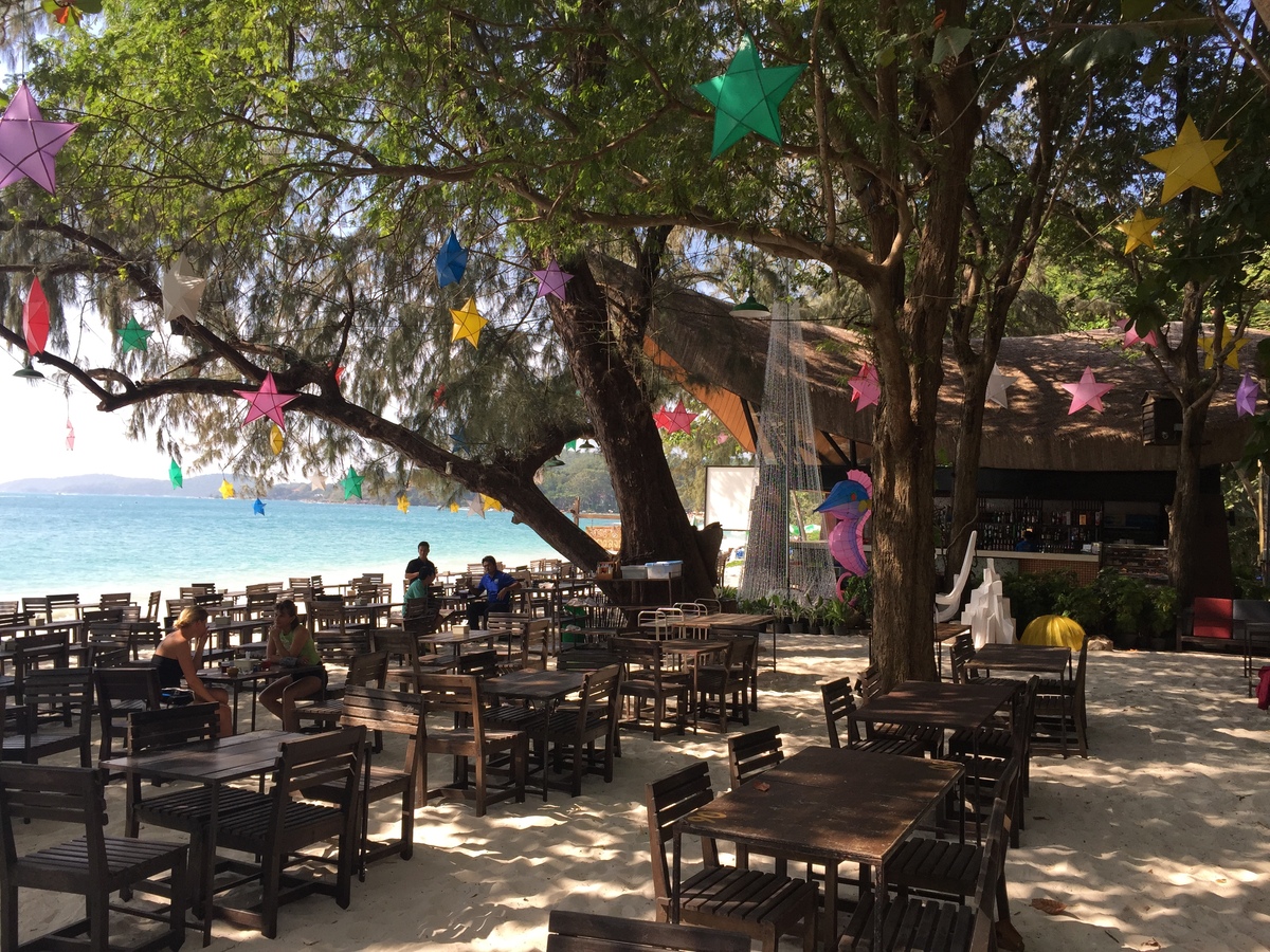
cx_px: 635
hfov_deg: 61.7
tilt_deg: +1.4
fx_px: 1064
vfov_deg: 48.2
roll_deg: -2.5
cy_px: 476
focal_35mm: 29
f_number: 2.2
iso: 32
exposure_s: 1/760
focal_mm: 4.15
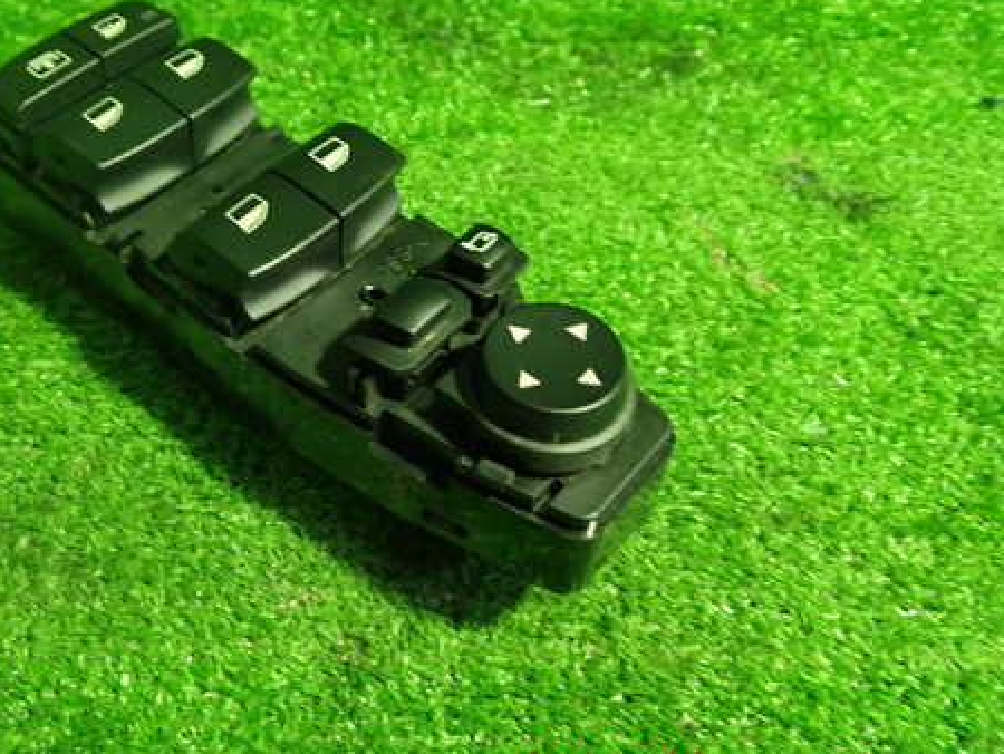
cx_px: 364
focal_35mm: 40
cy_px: 301
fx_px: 1161
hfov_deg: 46.3
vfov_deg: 35.9
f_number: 2.3
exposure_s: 1/30
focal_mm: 5.4
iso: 500
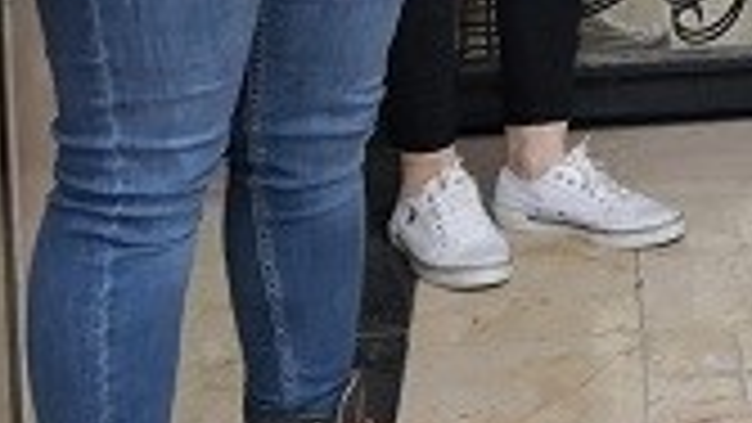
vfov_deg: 8.2
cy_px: -454
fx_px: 2812
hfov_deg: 13.5
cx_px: 1405
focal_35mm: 141
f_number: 1.6
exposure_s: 1/180
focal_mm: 3.95
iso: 50
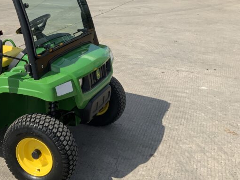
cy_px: 49
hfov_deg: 31.1
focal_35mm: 58
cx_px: 8
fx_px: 402
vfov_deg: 25.0
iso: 16
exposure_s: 1/1786
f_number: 1.8
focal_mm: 3
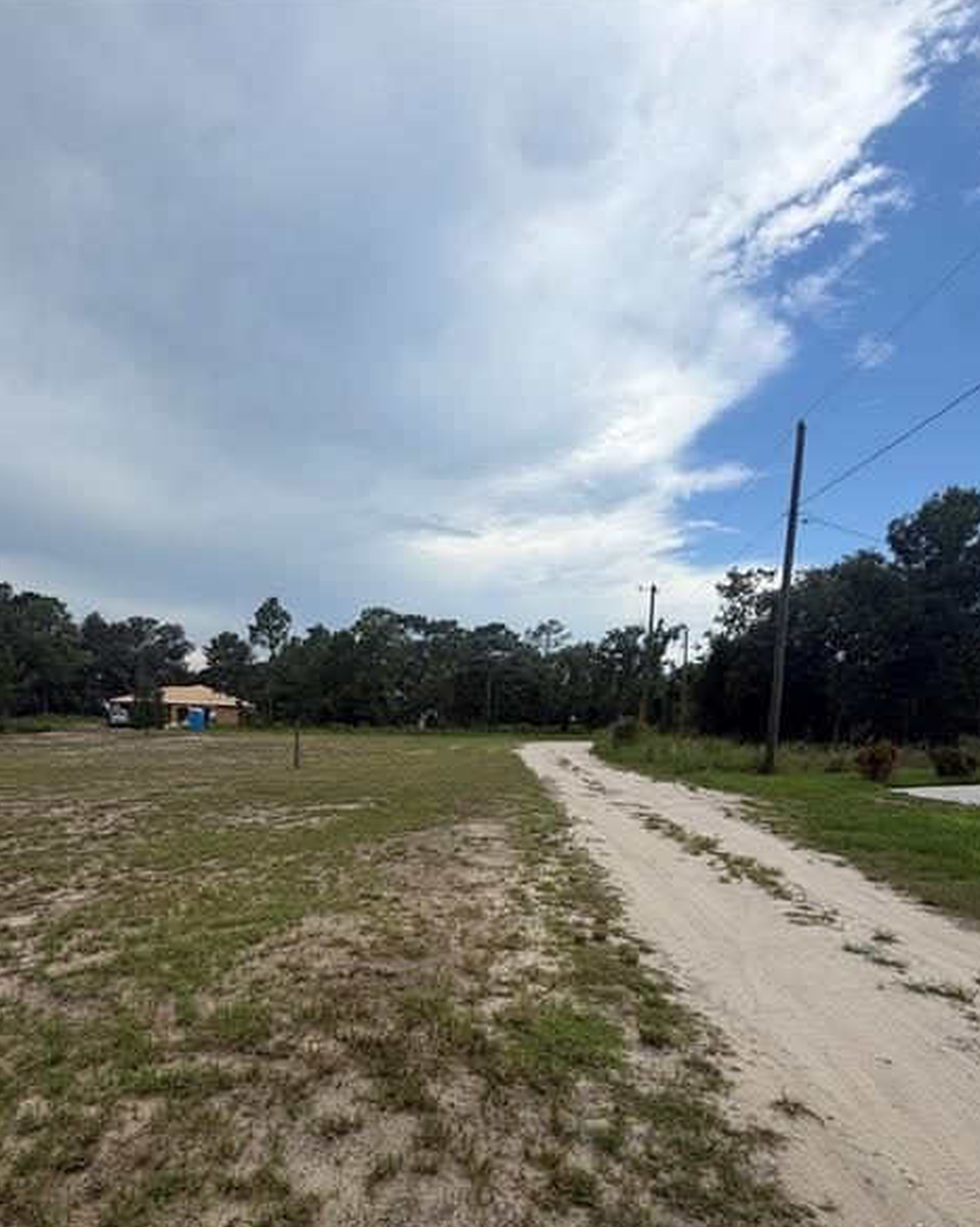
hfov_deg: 73.5
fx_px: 653
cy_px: 800
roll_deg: -2.5
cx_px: 437
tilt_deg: -6.5
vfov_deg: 83.9
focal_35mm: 18
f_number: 2.2
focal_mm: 2.22
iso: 25
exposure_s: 1/770
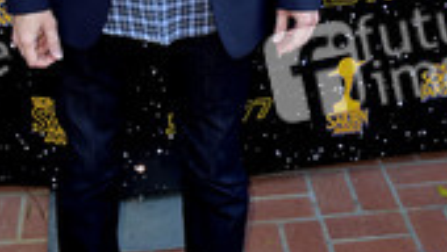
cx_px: 162
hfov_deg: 30.4
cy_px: -71
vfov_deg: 16.6
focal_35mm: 69
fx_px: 819
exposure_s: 1/320
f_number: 6.3
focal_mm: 28
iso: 500
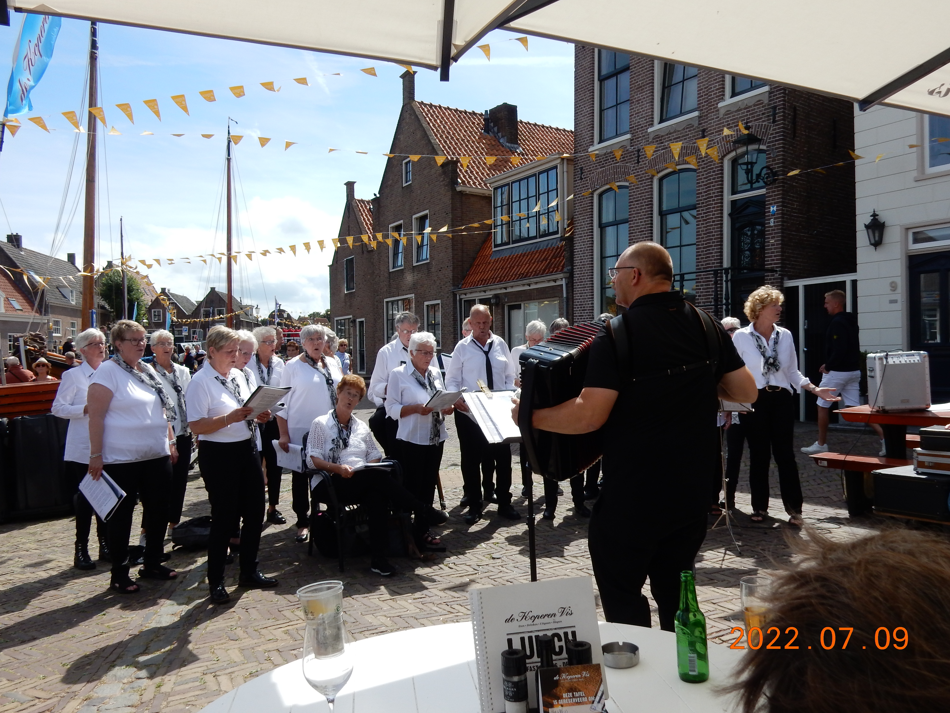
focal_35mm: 30
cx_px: 475
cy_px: 356
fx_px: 823
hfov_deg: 60.0
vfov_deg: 46.8
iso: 125
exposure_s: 1/1250
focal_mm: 5.4
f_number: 4
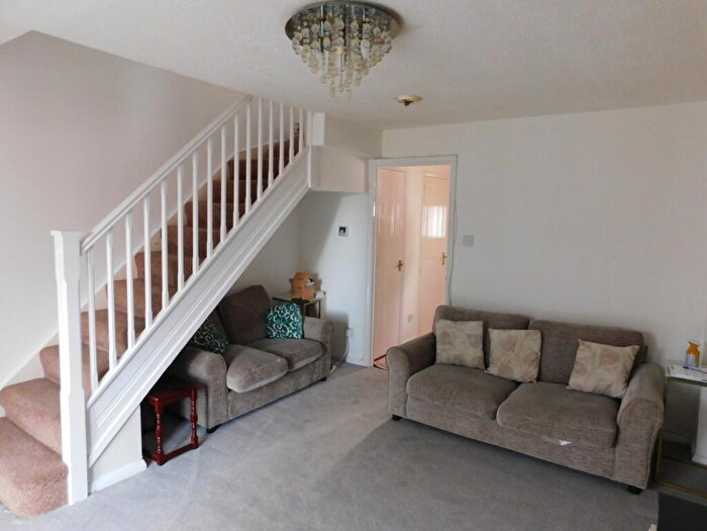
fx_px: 470
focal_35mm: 23
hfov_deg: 73.9
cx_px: 354
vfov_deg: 58.9
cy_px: 266
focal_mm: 4
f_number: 3
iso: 450
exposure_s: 1/8
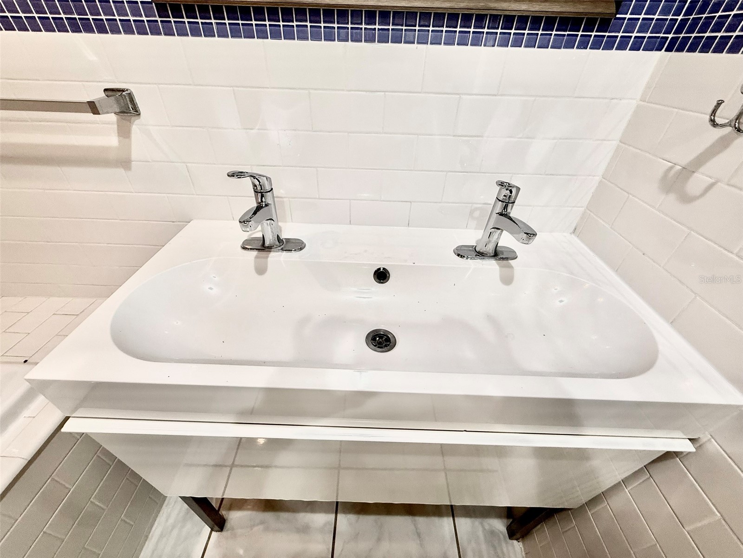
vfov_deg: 85.7
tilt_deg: -37.6
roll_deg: -2.3
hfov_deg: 102.1
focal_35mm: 14
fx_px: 300
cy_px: 279
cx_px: 372
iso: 125
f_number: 2.2
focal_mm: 2.22
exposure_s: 1/120
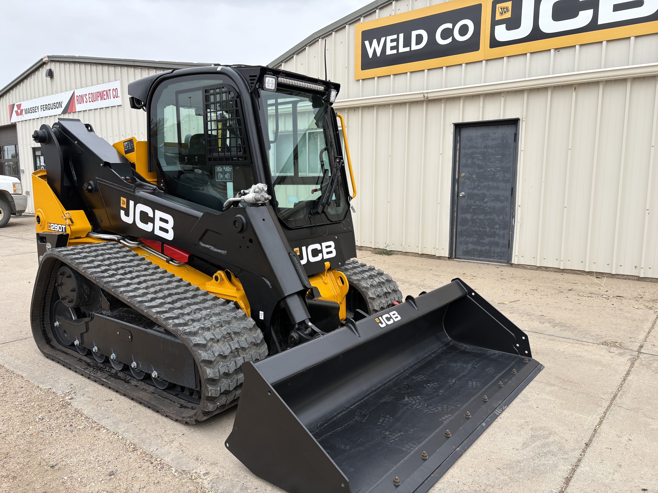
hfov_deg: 67.3
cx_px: 329
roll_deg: +0.2
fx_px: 494
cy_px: 246
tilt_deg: -7.5
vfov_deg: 53.1
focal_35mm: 26
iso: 50
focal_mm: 5.96
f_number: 1.6
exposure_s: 1/1048
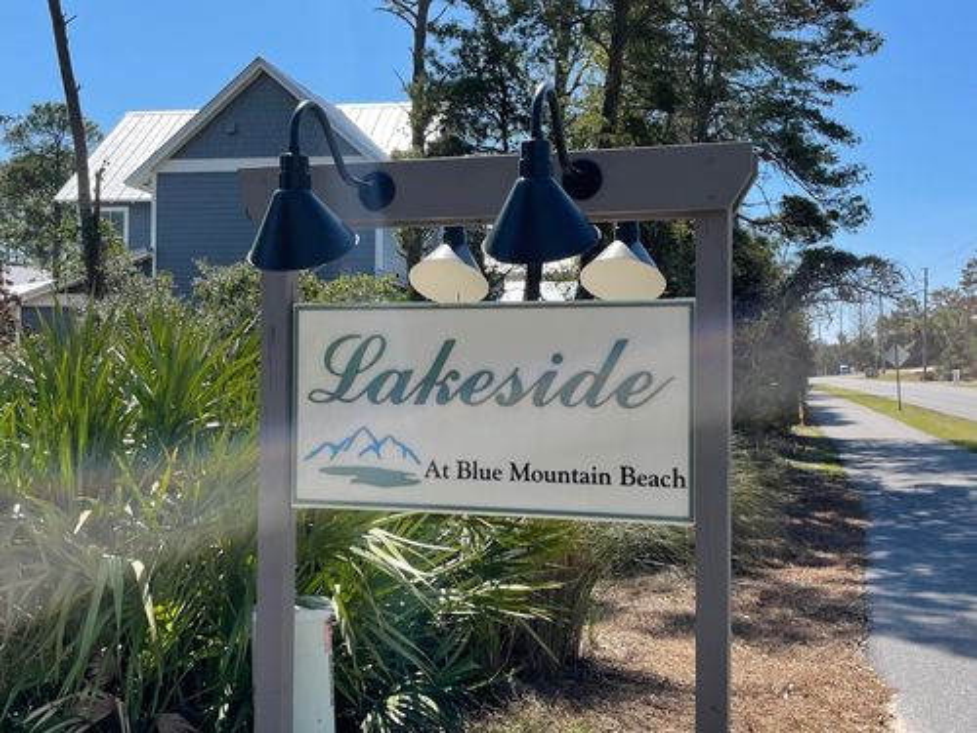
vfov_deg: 53.1
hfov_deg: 67.3
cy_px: 366
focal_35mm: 26
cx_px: 488
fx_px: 734
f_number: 1.6
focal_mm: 4.2
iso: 32
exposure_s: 1/2959
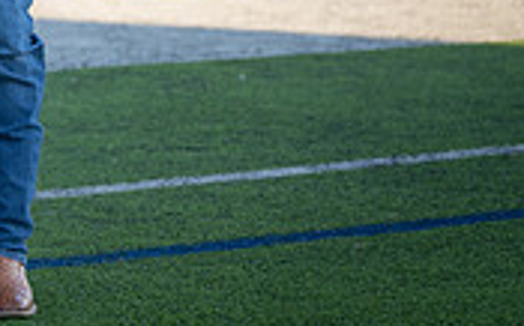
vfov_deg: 5.0
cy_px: -160
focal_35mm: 262
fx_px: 3738
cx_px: -248
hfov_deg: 7.9
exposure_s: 1/400
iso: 100
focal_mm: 76
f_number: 2.8
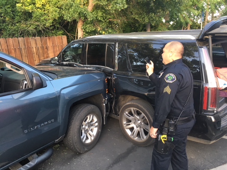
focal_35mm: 29
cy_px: 85
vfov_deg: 48.2
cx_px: 114
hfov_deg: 61.7
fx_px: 190
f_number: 2.2
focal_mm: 4.15
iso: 40
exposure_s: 1/30
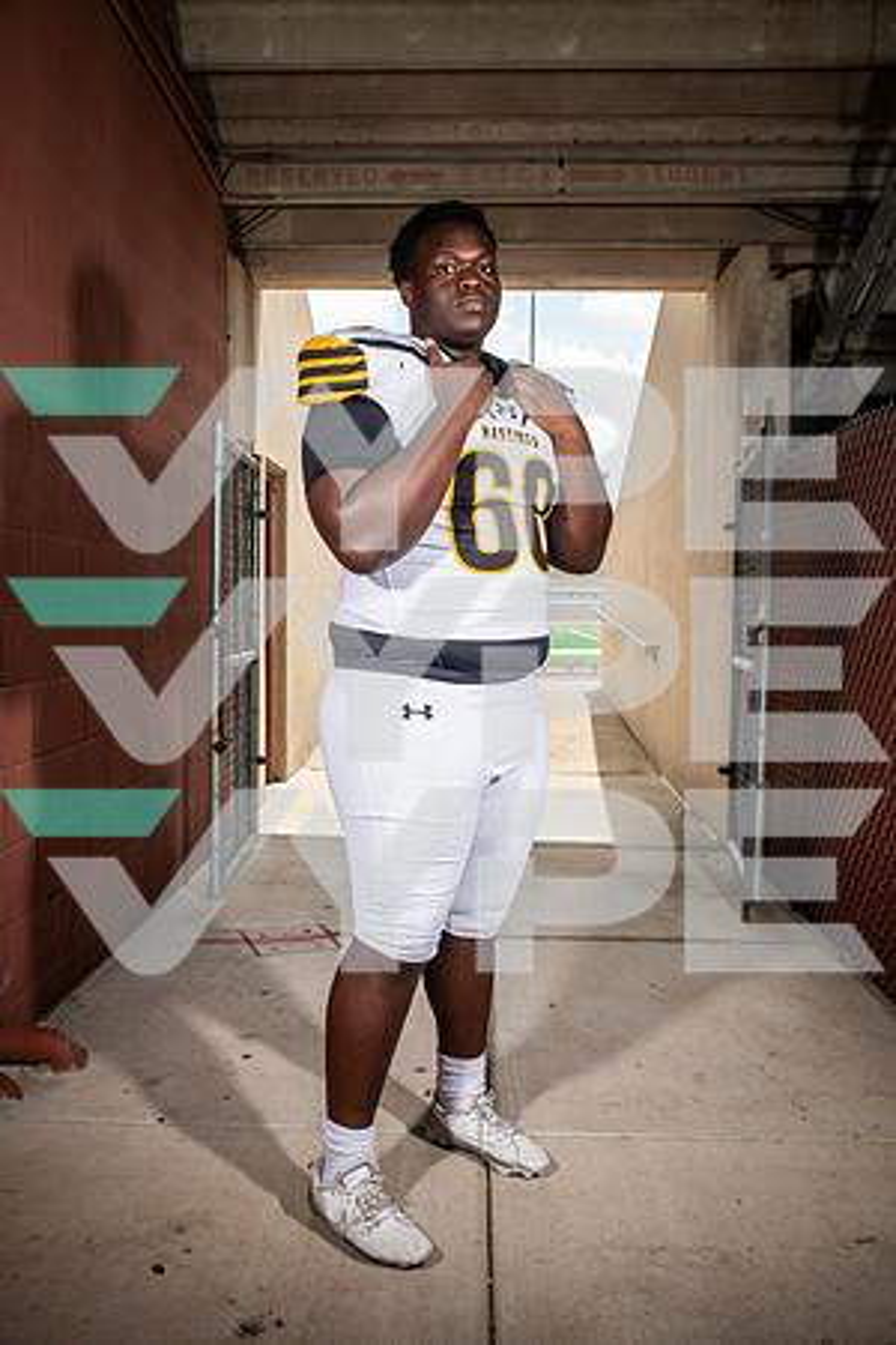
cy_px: 672
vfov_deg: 58.7
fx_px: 1195
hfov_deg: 41.1
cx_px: 448
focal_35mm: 32
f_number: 7.1
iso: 125
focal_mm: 32
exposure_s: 1/400
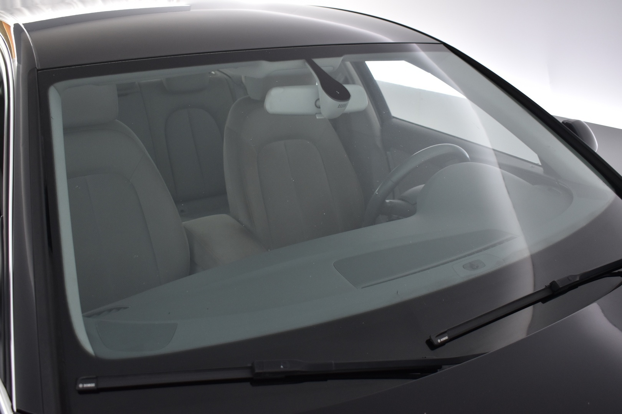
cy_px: 207
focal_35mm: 34
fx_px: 596
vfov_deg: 38.4
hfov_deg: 55.1
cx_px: 311
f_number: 3.8
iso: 720
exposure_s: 1/40
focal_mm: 23
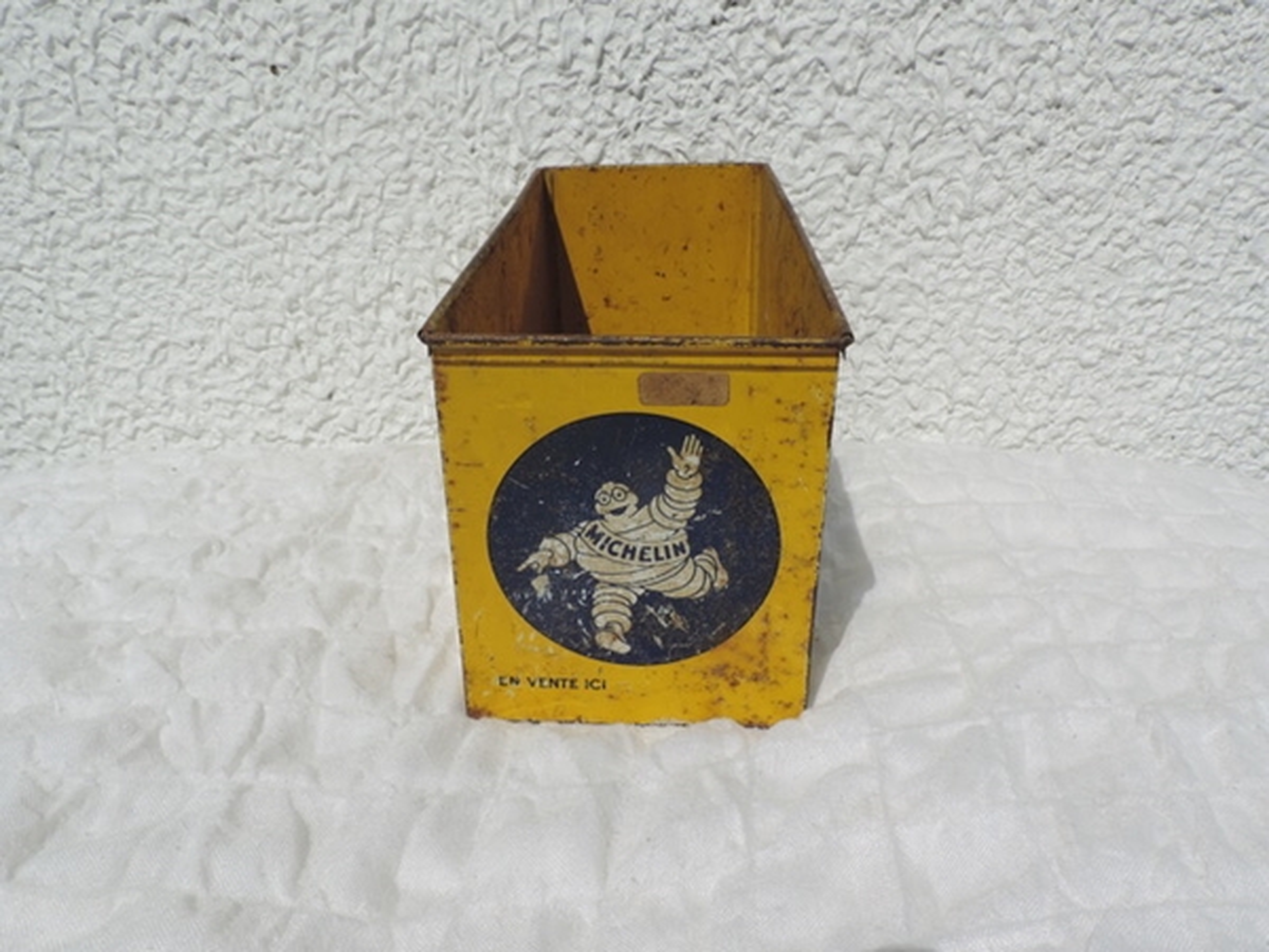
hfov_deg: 63.4
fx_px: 1026
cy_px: 476
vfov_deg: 49.7
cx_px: 634
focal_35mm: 28
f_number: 4.3
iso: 80
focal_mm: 4.9
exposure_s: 1/1600
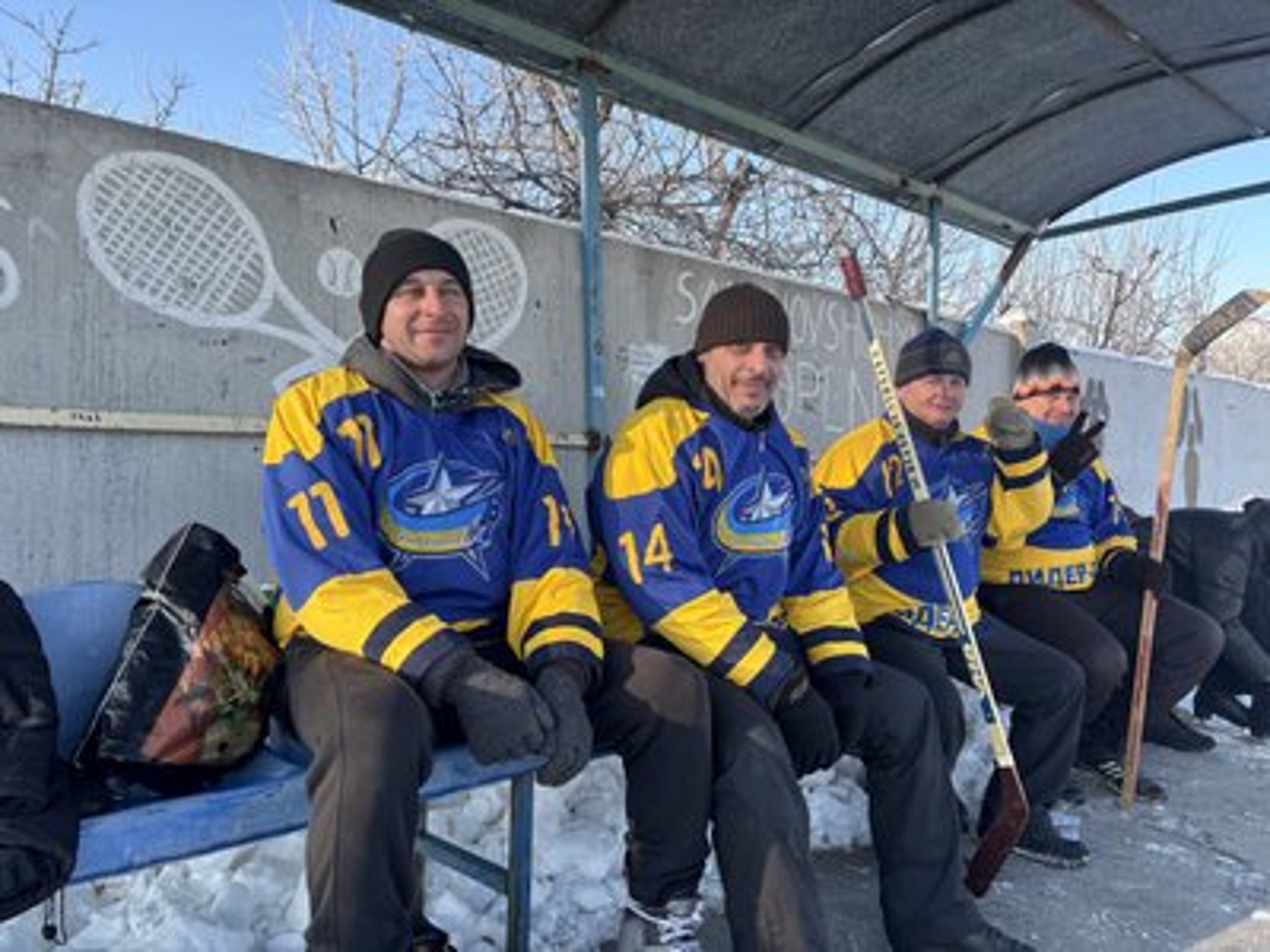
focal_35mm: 26
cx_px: 635
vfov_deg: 53.1
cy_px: 476
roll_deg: -1.1
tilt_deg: -1.2
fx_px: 954
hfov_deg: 67.3
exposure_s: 1/732
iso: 50
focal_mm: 5.96
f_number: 1.6
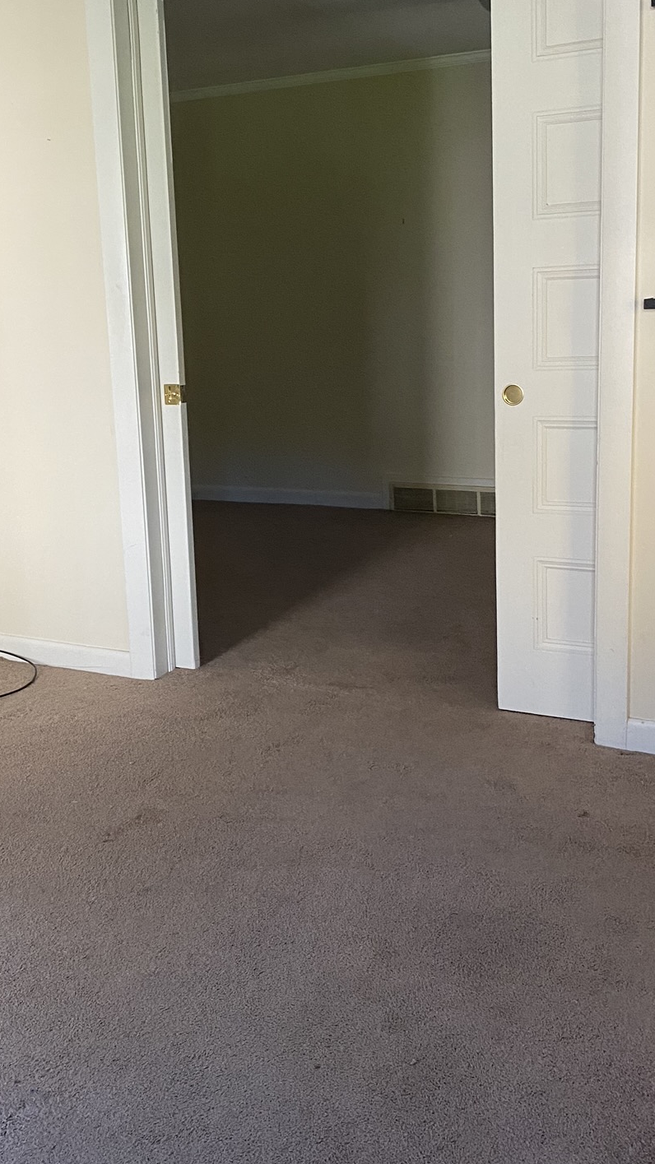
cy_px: 557
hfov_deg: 28.9
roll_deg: +2.3
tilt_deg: -12.7
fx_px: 1266
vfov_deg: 49.4
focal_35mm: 41
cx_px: 228
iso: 160
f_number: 1.8
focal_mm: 4.25
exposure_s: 1/60
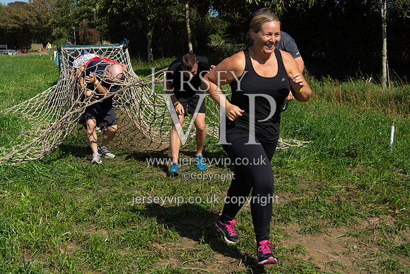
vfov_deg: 24.0
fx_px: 641
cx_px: 154
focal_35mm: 56
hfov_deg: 35.3
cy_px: 103
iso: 100
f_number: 4
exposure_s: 1/8000
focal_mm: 30
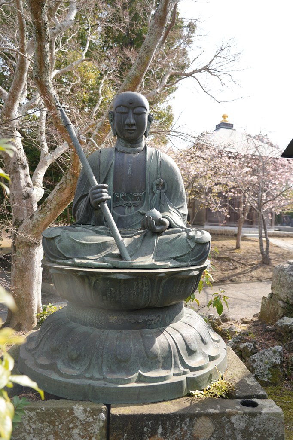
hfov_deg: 47.9
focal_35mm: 27
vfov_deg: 67.4
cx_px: 146
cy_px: 220
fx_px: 330
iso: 100
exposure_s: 1/200
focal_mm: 27
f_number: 4
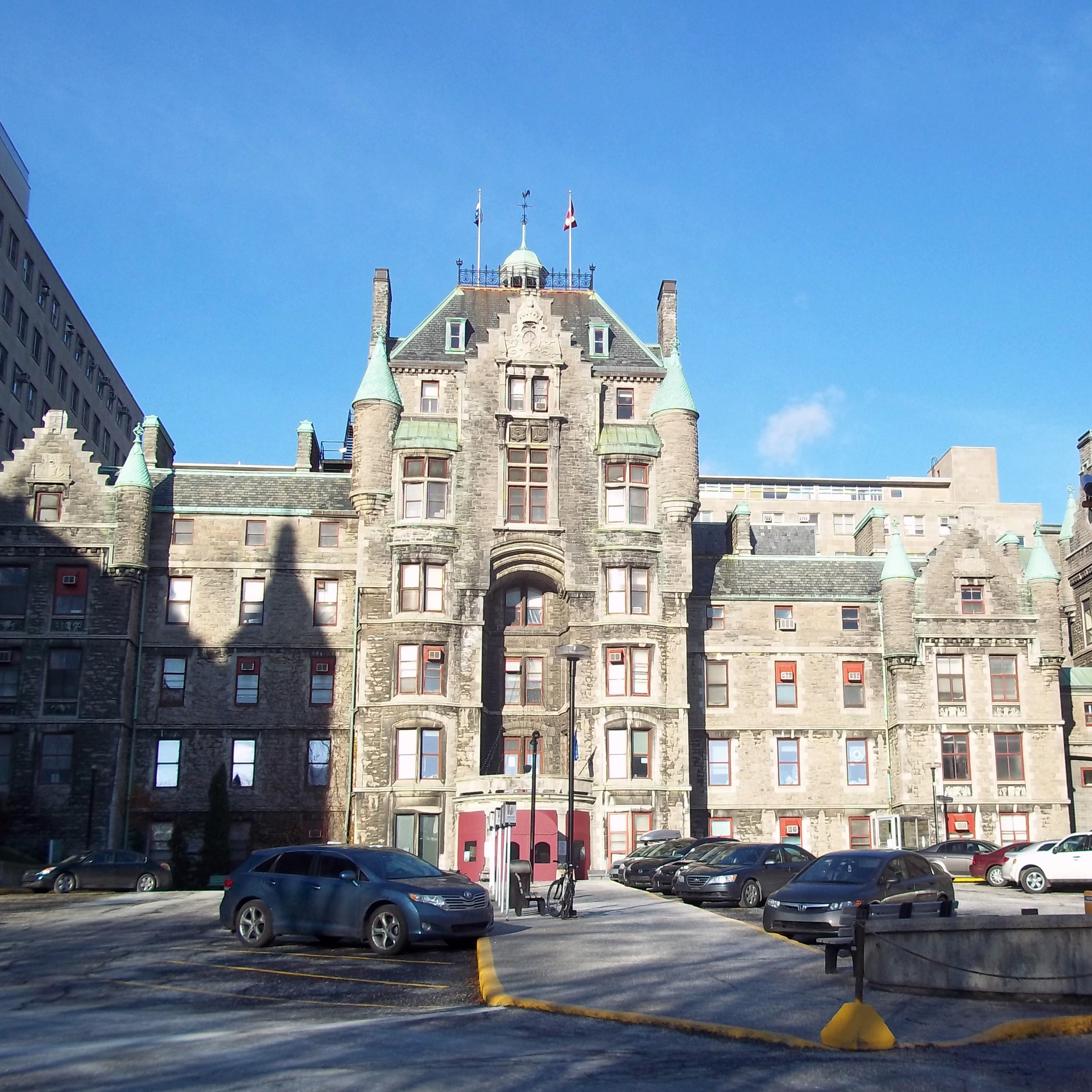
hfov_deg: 39.0
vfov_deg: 39.2
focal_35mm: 43
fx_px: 1535
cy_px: 542
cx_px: 668
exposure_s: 1/125
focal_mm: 6.5
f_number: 8
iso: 80
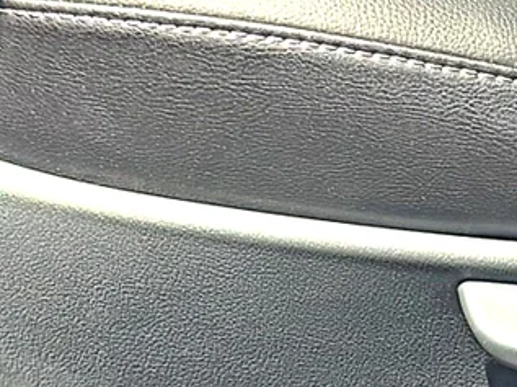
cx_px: 375
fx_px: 1716
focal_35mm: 115
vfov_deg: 12.8
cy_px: 228
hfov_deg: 17.1
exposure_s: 1/302
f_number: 1.78
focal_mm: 6.86
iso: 64
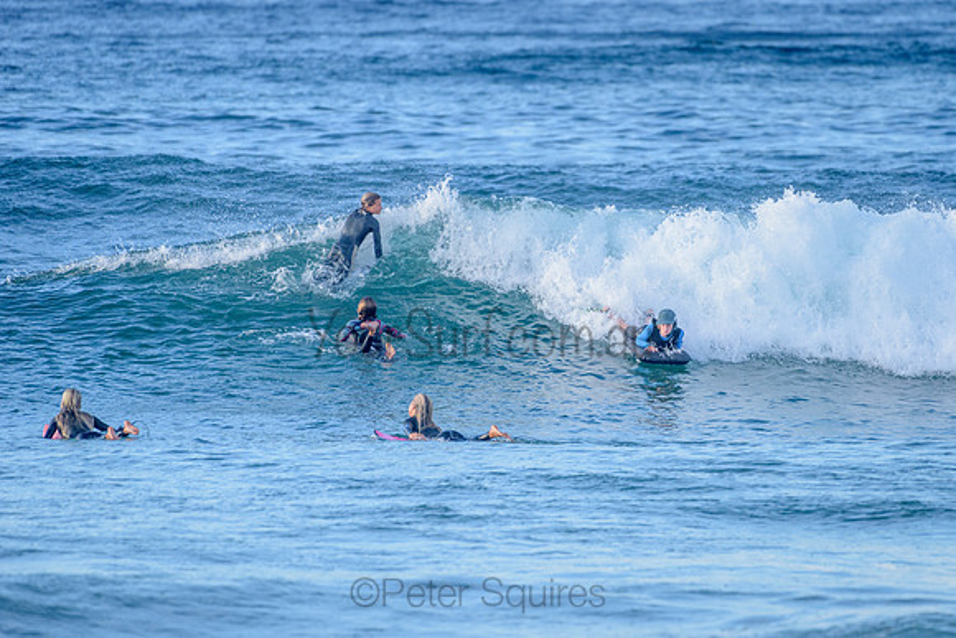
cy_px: 329
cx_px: 586
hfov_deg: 3.4
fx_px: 16280
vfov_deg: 2.2
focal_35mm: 613
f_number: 5.6
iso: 500
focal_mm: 500
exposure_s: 1/1250
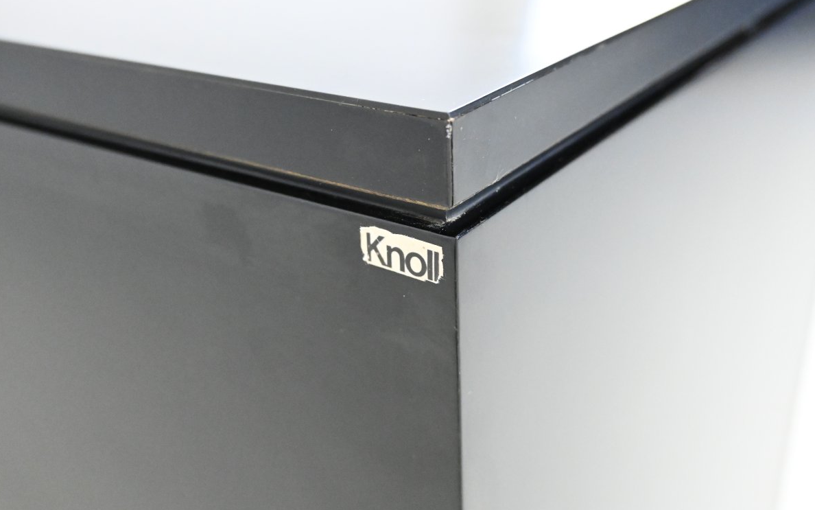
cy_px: 271
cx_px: 408
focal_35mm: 36
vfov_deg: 35.8
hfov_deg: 54.6
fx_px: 789
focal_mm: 23
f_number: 3.8
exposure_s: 1/125
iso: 7200
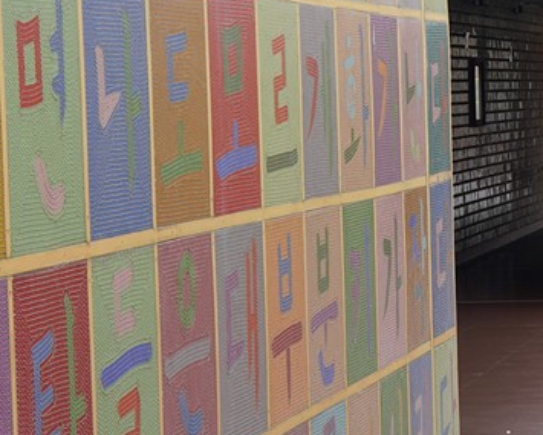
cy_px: 317
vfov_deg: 8.3
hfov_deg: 10.0
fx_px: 2973
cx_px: 875
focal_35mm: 185
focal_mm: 35
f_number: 8
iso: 100
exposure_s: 1/100
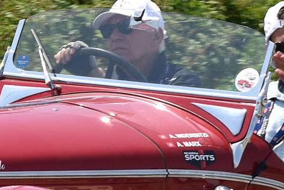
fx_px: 3458
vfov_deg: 3.1
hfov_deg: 4.7
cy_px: 163
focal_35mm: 438
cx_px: 9
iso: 200
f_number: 7.1
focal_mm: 86
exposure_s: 1/500
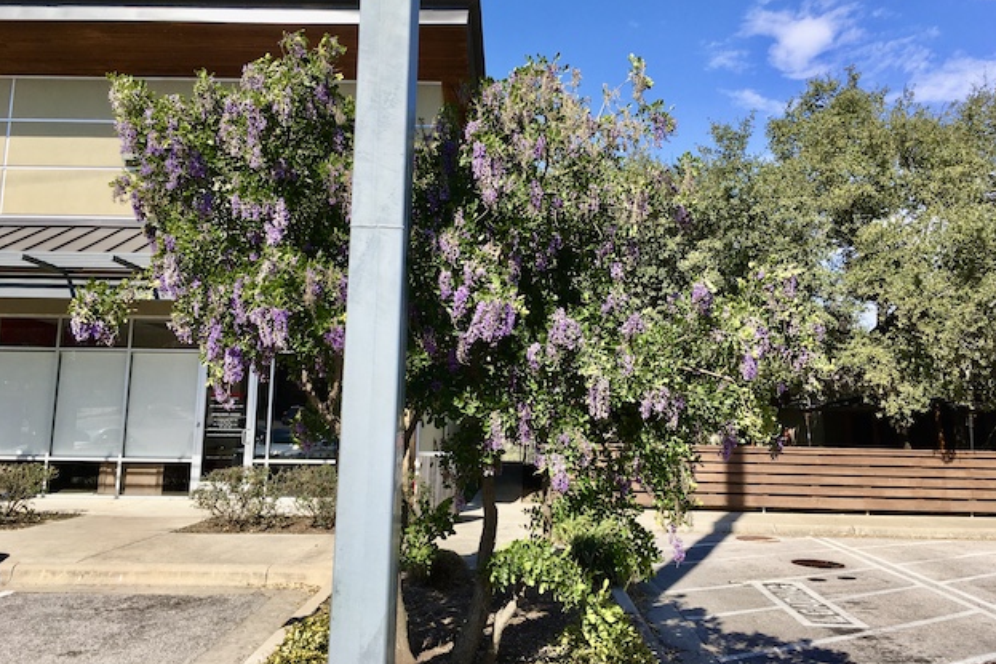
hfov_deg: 60.3
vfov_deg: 42.2
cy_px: 288
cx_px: 505
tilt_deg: +7.3
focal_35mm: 31
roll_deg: -0.2
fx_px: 857
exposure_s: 1/1425
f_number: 2.2
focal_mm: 4.15
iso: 25
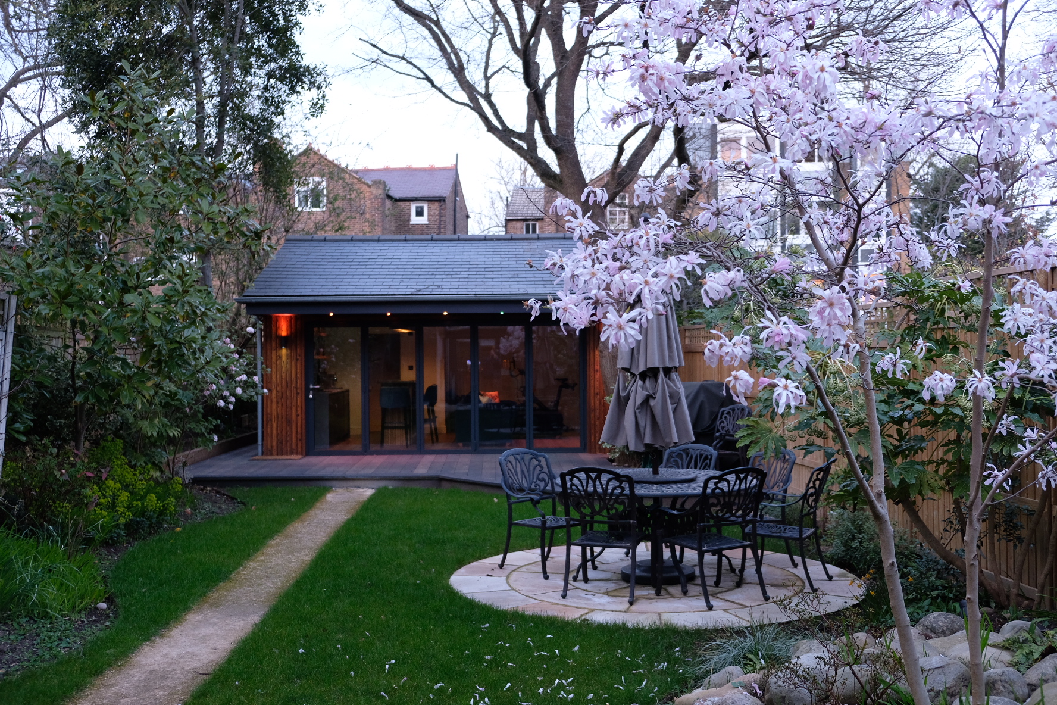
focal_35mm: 35
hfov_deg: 54.4
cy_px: 352
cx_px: 528
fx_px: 1028
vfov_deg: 37.9
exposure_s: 1/18
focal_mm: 23.3
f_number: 3.2
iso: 800
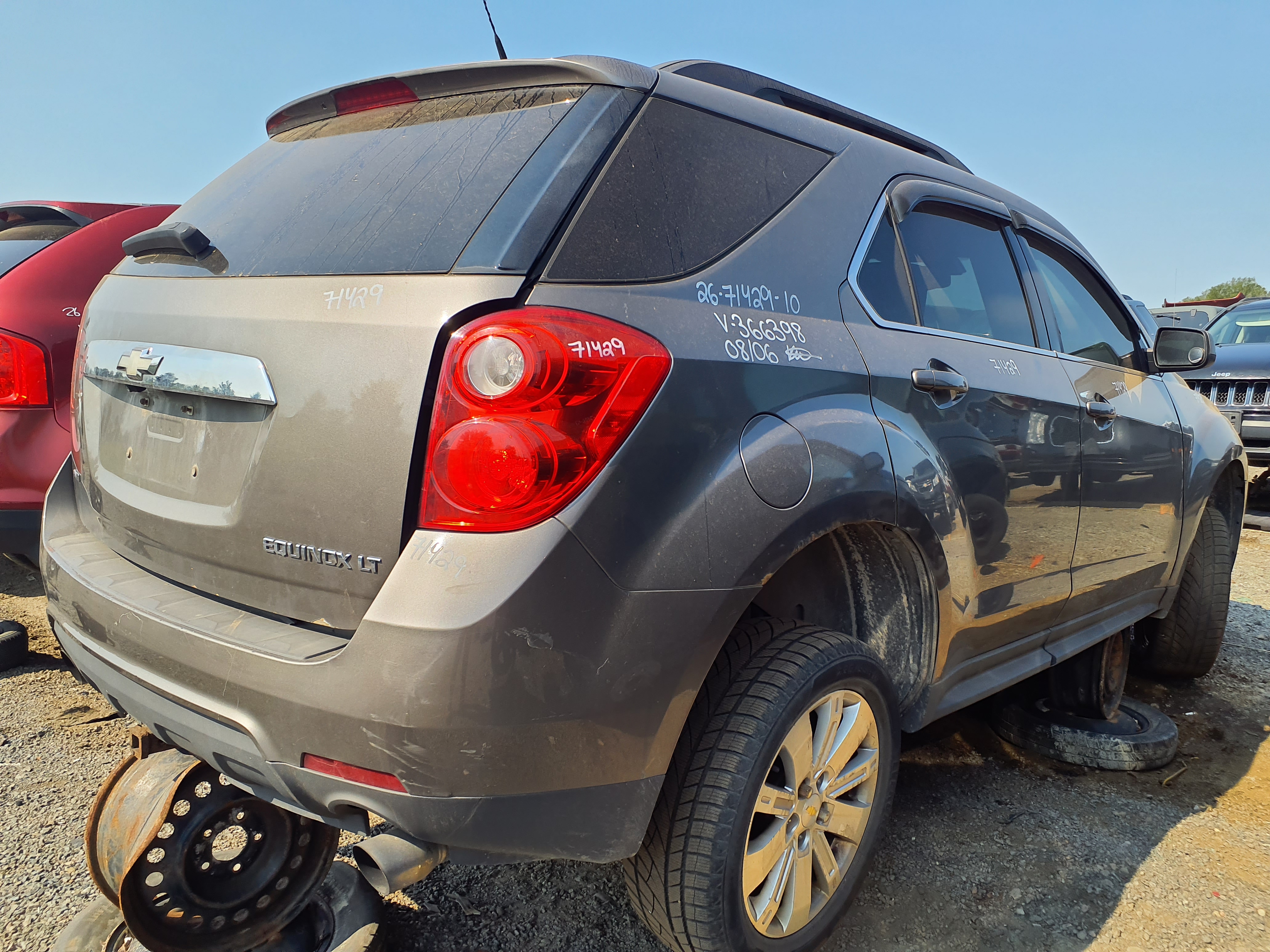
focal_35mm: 27
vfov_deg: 51.4
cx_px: 635
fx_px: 991
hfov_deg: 65.3
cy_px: 476
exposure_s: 1/1088
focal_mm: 3.58
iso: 40
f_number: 1.9
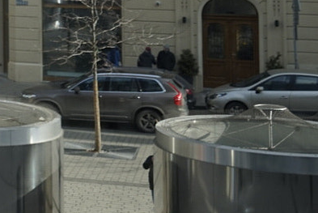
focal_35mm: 118
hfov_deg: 14.4
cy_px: -109
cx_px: -315
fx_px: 1043
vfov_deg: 11.2
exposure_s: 1/160
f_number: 4
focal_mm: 29
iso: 100
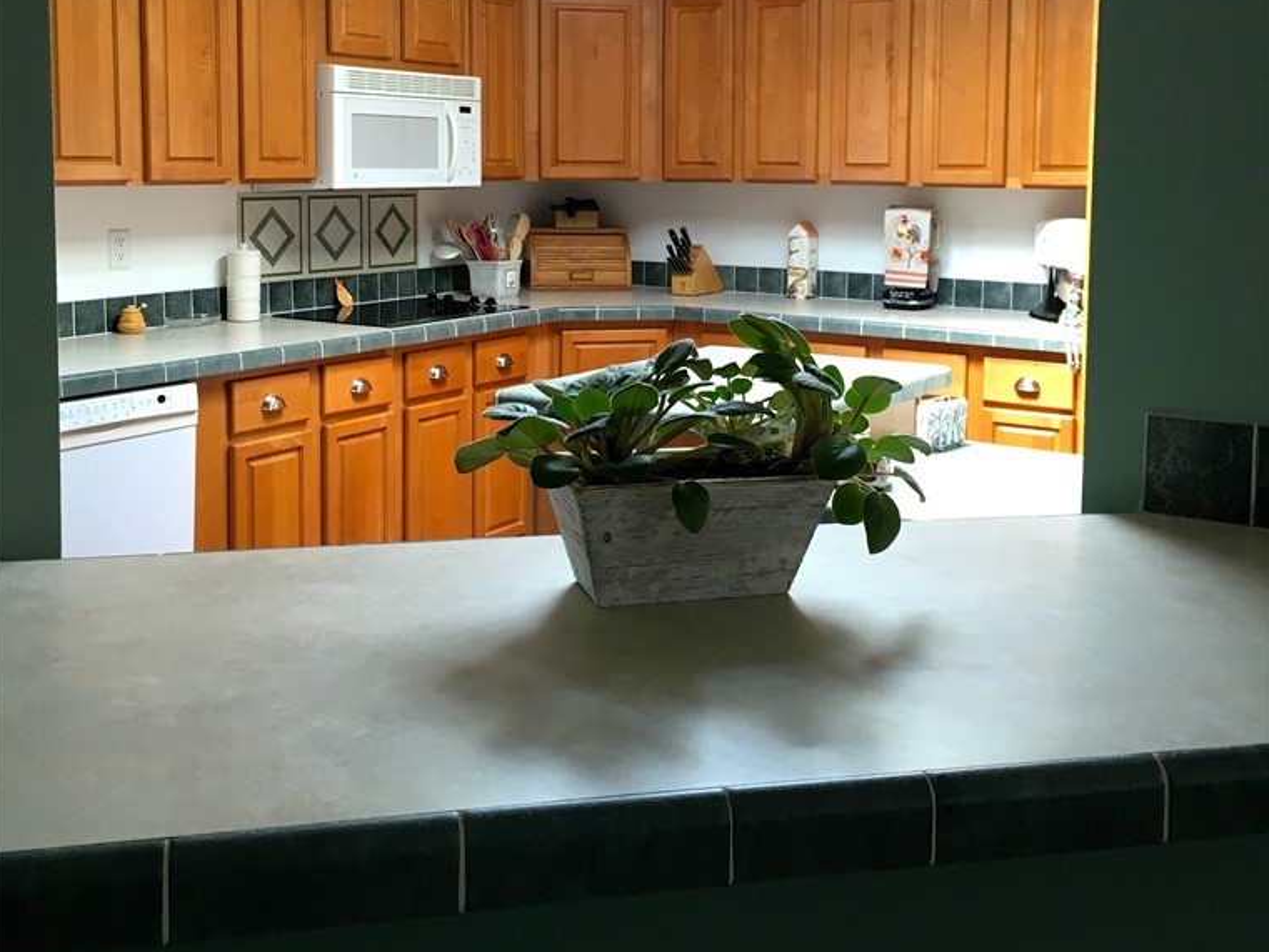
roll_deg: -0.5
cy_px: 273
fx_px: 1430
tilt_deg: -5.7
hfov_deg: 47.9
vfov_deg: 36.2
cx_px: 632
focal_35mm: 39
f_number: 2.2
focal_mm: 4.15
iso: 50
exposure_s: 1/30
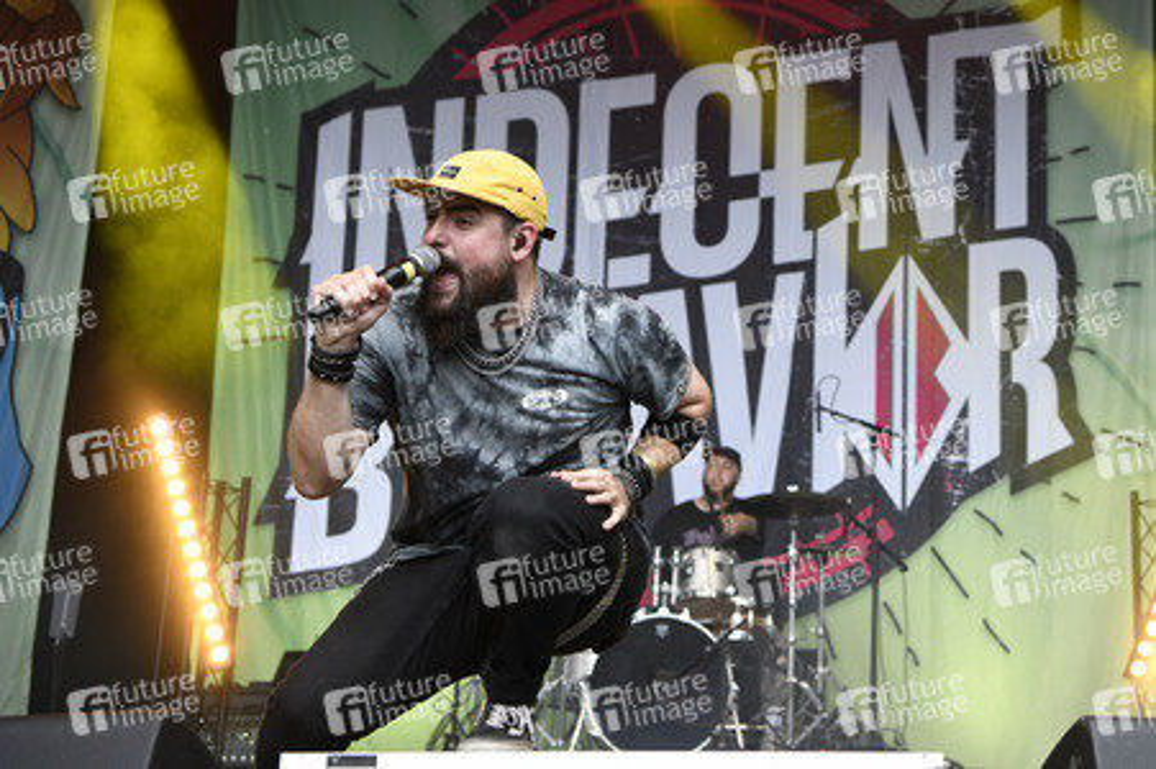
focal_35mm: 46
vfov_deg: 29.2
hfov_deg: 42.8
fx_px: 1476
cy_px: 384
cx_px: 578
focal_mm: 46
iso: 800
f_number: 3.5
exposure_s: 1/640
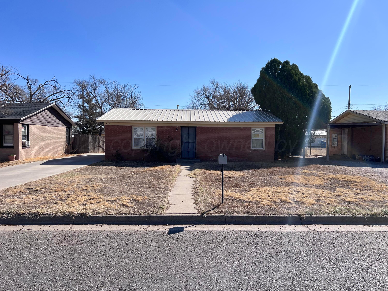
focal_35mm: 26
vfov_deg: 53.1
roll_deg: -0.4
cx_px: 194
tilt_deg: -1.4
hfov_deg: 67.3
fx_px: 291
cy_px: 146
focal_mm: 5.7
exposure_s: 1/5882
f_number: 1.5
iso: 50
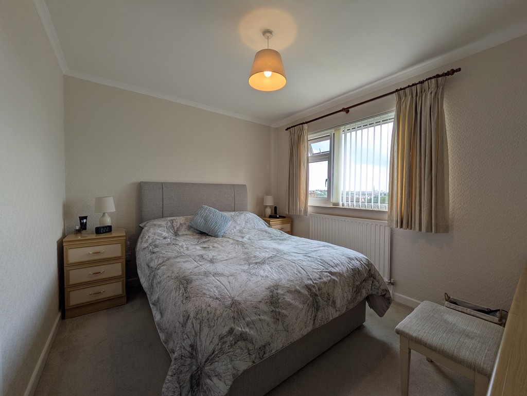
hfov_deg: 102.0
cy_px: 198
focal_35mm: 14
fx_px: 213
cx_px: 264
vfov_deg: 85.7
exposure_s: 1/324
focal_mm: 1.83
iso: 56
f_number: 2.2
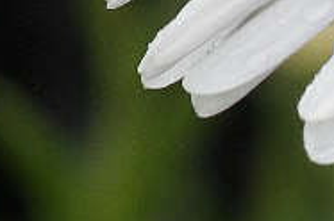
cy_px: 312
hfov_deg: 2.1
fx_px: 8938
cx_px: 932
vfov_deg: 1.4
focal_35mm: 965
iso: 640
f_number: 8
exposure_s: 1/160
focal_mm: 100
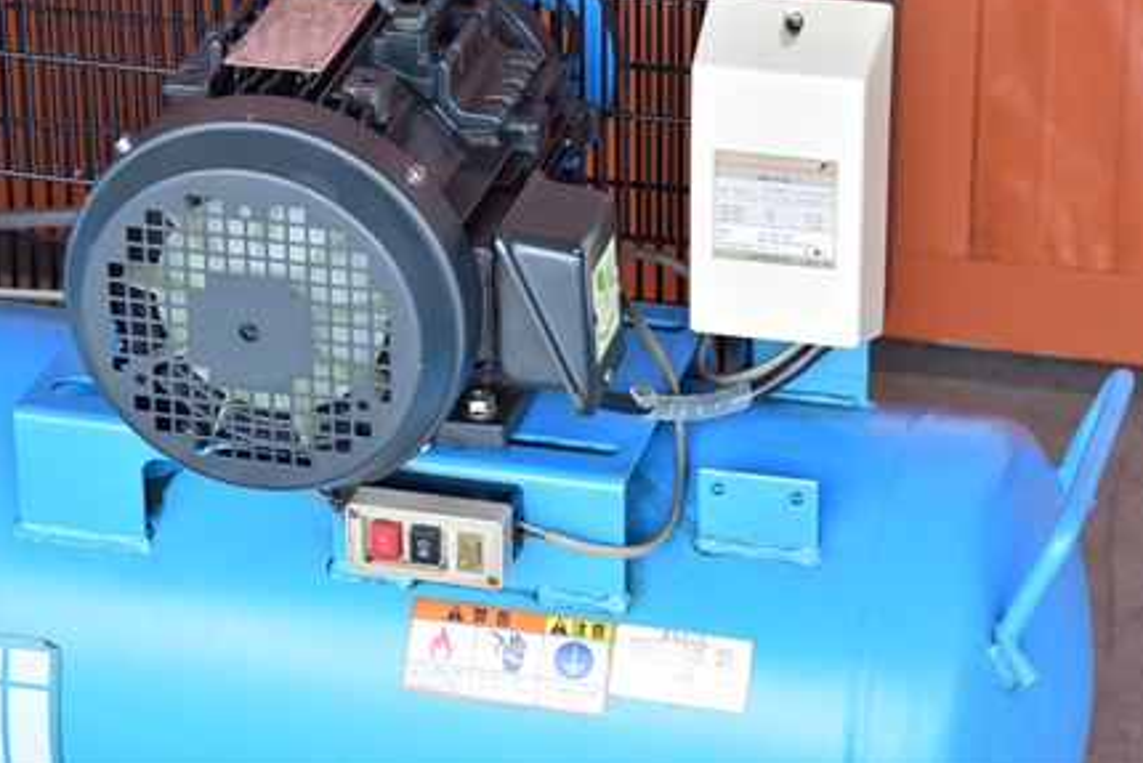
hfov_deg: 16.8
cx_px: 529
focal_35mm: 122
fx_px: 3875
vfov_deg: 11.2
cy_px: 327
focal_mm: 70
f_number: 6.3
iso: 1250
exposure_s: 1/320
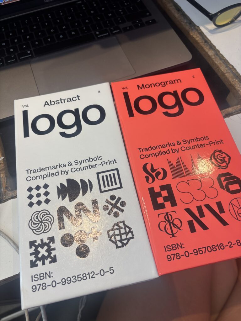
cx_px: 120
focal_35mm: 26
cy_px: 160
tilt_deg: -63.5
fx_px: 241
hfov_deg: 53.1
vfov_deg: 67.3
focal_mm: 5.96
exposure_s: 1/100
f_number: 1.6
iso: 64
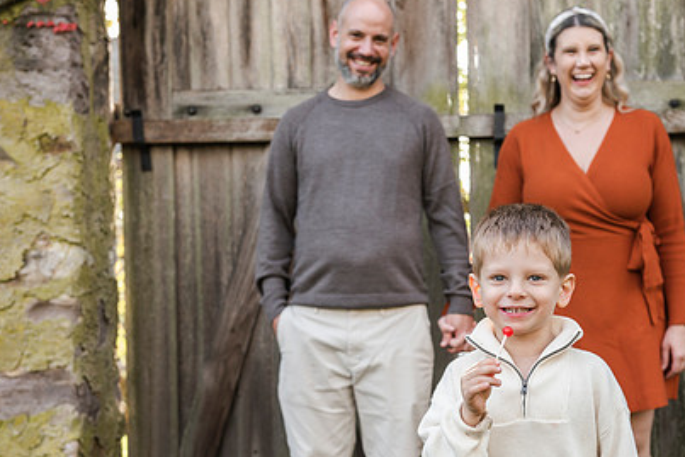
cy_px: 289
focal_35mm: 81
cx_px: 461
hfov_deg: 24.9
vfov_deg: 16.8
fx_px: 1542
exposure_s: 1/200
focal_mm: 55
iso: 400
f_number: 4.5
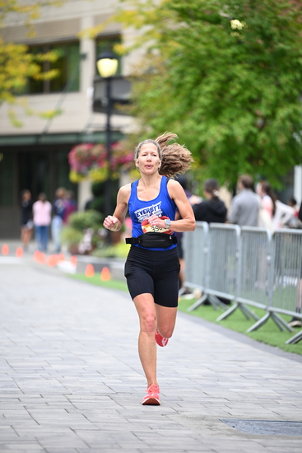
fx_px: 2389
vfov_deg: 10.8
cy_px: 226
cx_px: 151
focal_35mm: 190
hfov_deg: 7.2
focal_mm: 190
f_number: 2.8
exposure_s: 1/1600
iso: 800
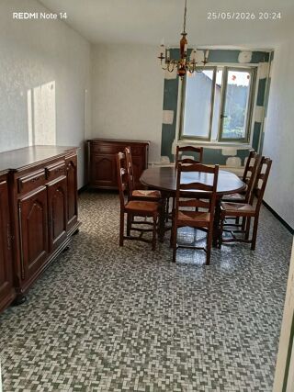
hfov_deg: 45.4
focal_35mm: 31
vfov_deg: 58.4
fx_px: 351
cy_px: 196
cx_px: 147
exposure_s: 1/100
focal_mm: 5.24
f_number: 1.7
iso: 172
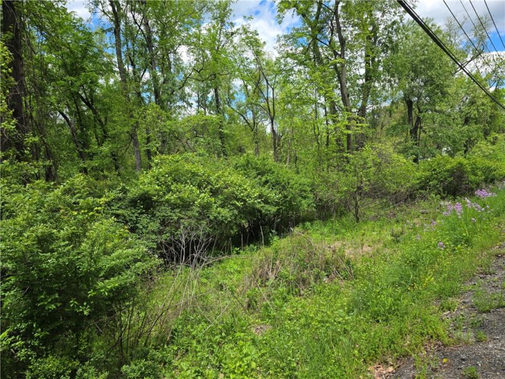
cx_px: 252
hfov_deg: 73.9
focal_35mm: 23
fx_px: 336
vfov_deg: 58.9
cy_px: 190
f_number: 1.7
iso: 12
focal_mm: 6.3
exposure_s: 1/410
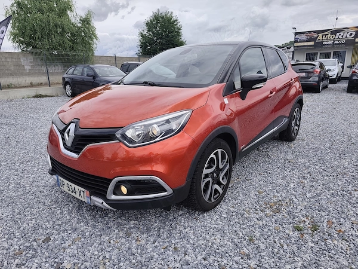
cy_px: 134
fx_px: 238
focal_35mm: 23
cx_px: 179
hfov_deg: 73.9
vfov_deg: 58.9
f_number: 1.65
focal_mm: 6.19
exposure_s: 1/1400
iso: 50
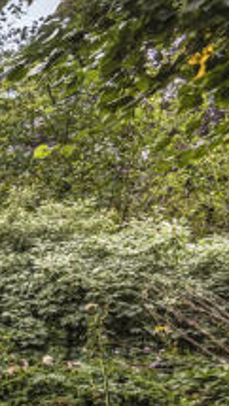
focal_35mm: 51
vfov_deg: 39.1
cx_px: -380
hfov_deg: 13.3
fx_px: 550
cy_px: 320
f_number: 8
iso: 200
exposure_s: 1/60
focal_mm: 16
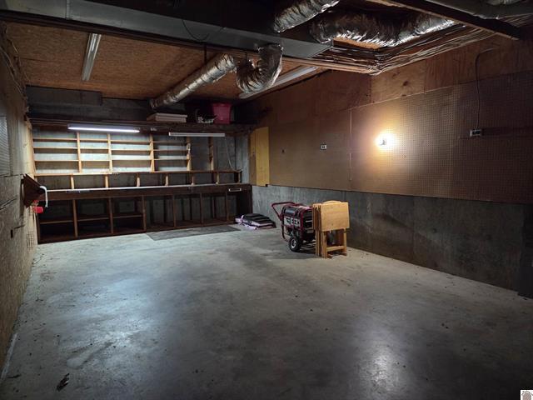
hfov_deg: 73.9
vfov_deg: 58.9
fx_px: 354
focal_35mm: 23
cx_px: 266
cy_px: 200
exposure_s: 1/60
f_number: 1.8
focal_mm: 5.4
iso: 1600
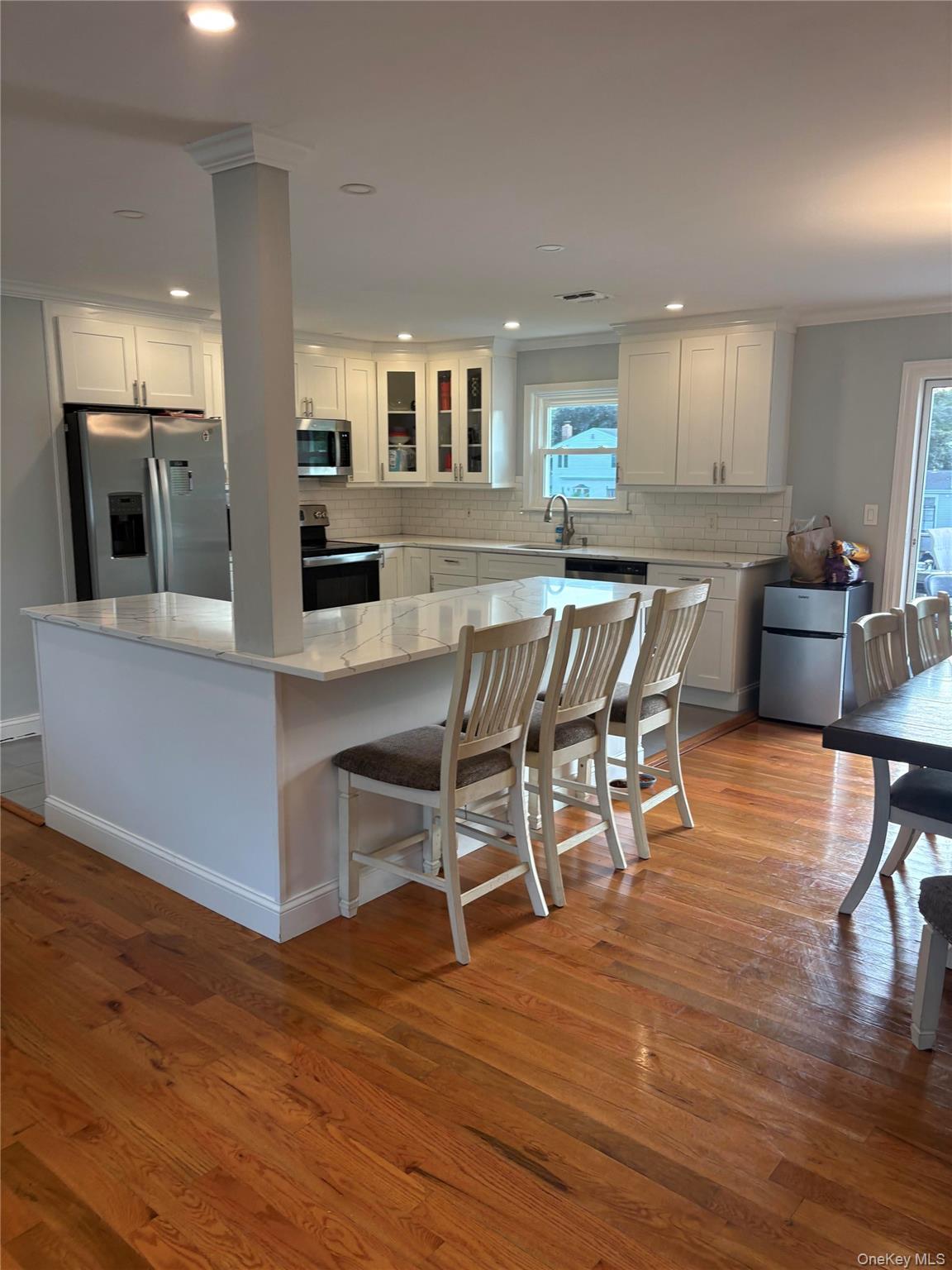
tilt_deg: -12.2
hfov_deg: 53.1
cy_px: 635
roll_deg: -2.2
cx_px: 476
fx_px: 953
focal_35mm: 26
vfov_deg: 67.3
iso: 80
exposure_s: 1/120
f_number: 1.6
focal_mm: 5.96
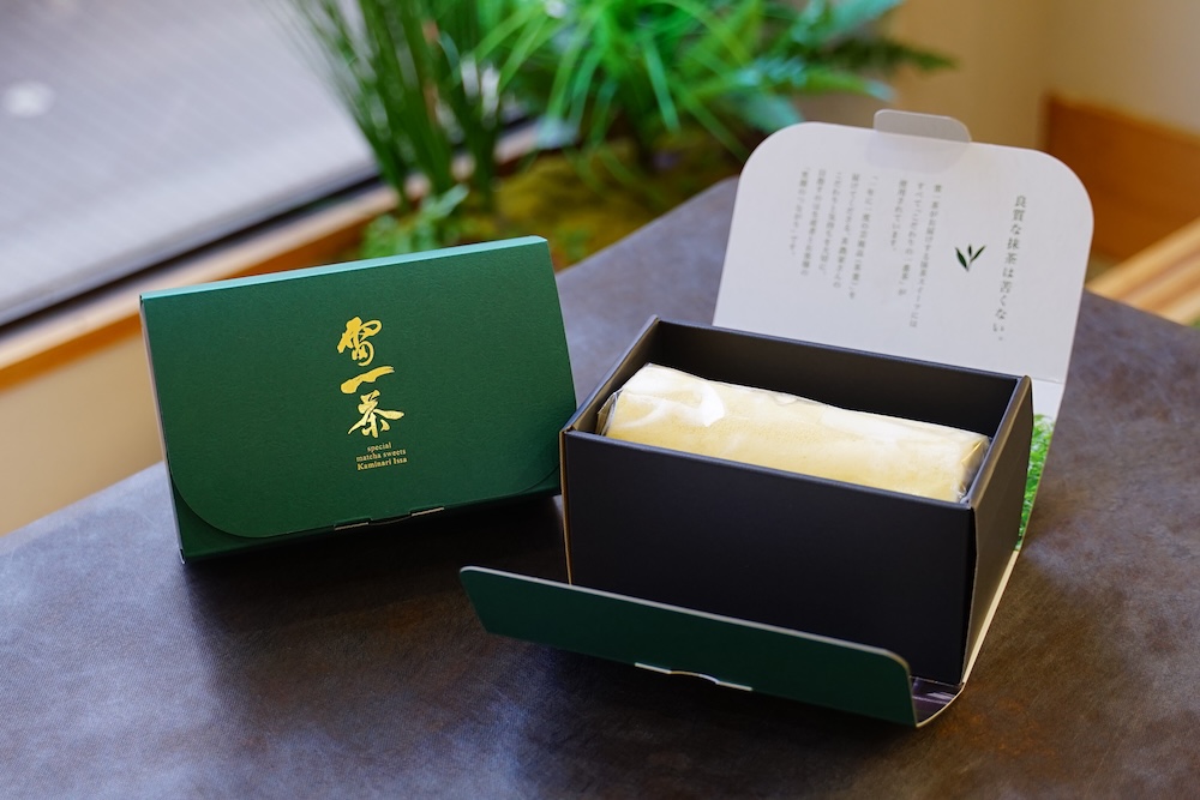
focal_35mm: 63
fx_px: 2100
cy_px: 400
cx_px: 600
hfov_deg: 31.9
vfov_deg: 21.6
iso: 500
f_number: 2.8
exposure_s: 1/125
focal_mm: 42
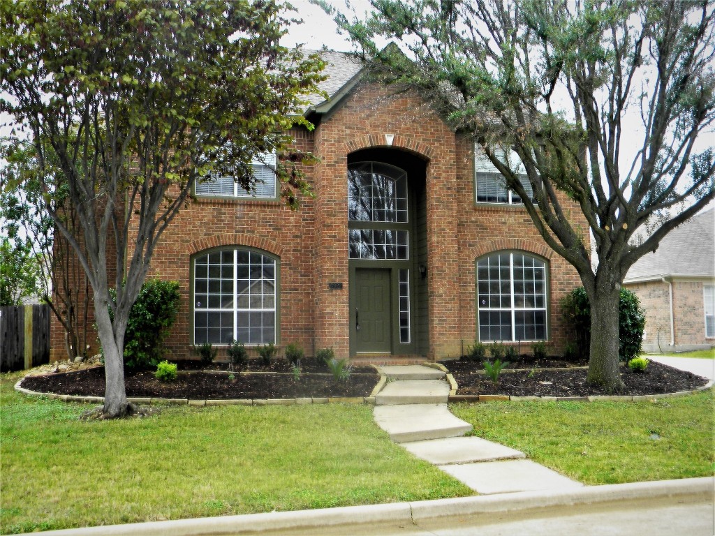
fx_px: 744
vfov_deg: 39.7
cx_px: 358
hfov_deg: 51.4
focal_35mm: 36
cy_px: 268
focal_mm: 6.4
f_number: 3.7
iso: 105
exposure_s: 1/62.8
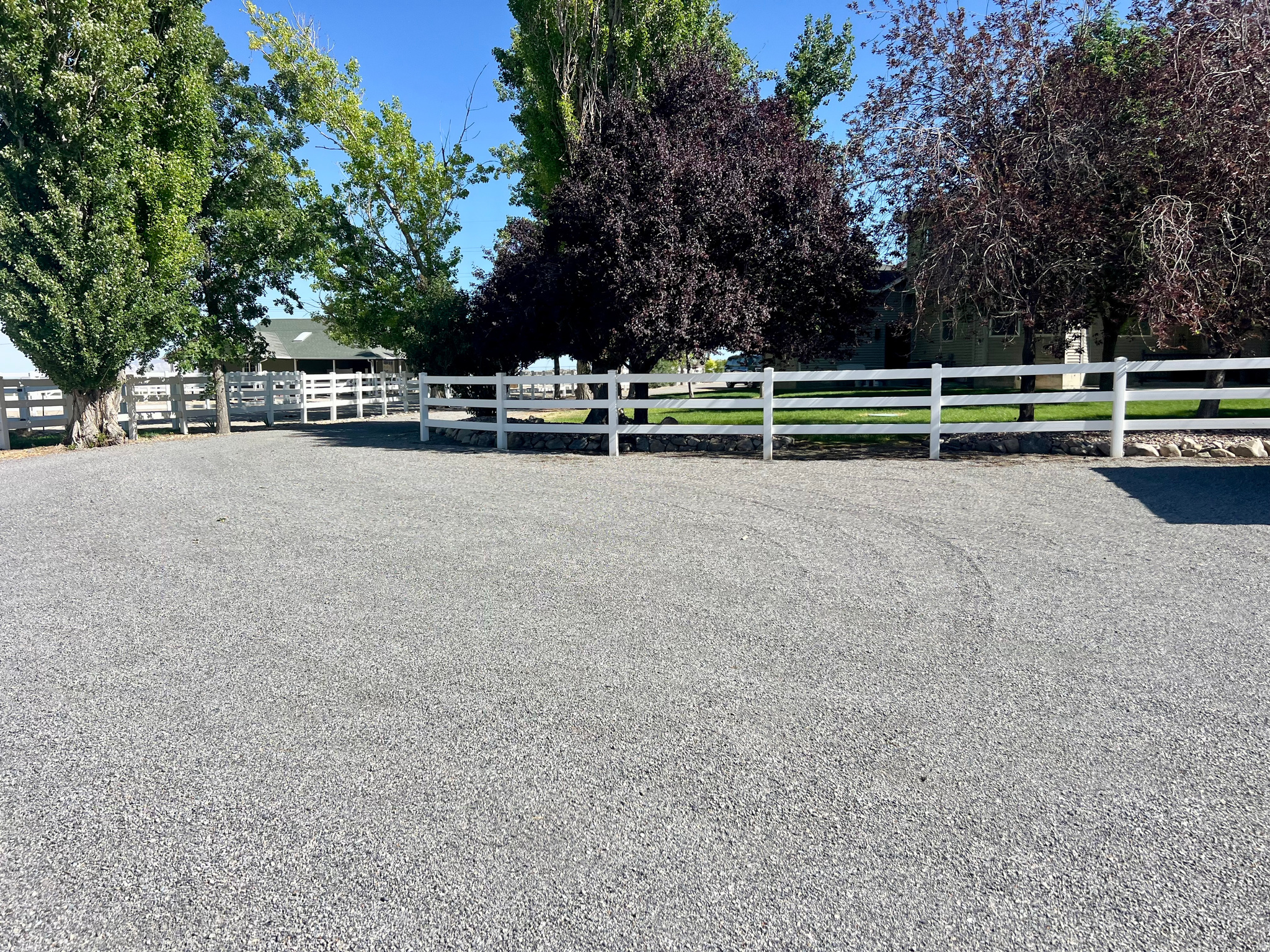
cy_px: 476
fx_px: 954
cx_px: 635
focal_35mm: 26
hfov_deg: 67.3
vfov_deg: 53.1
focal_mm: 5.7
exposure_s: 1/4274
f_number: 1.5
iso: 50
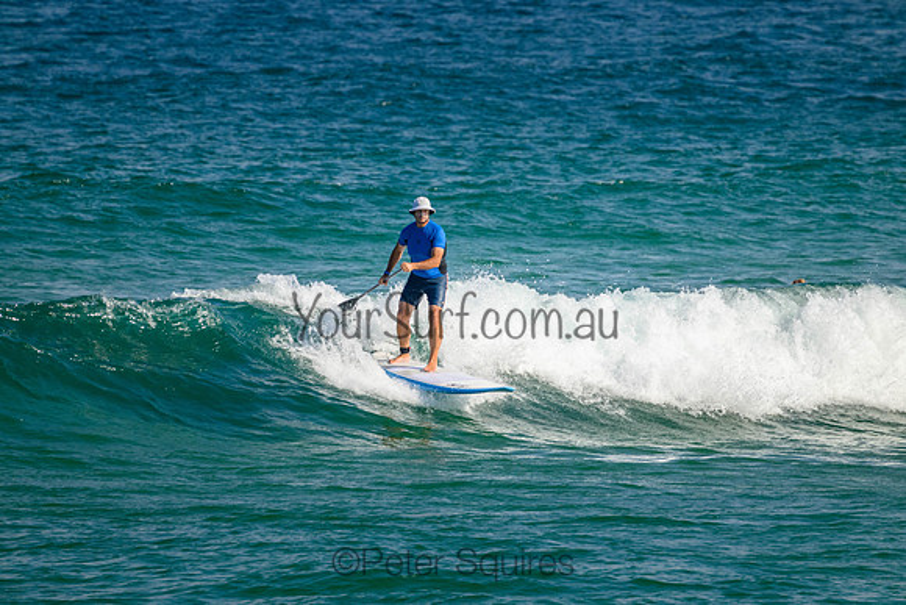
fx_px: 20137
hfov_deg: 2.6
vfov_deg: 1.7
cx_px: 453
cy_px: 302
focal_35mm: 800
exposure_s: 1/2000
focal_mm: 800
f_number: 11
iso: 1250
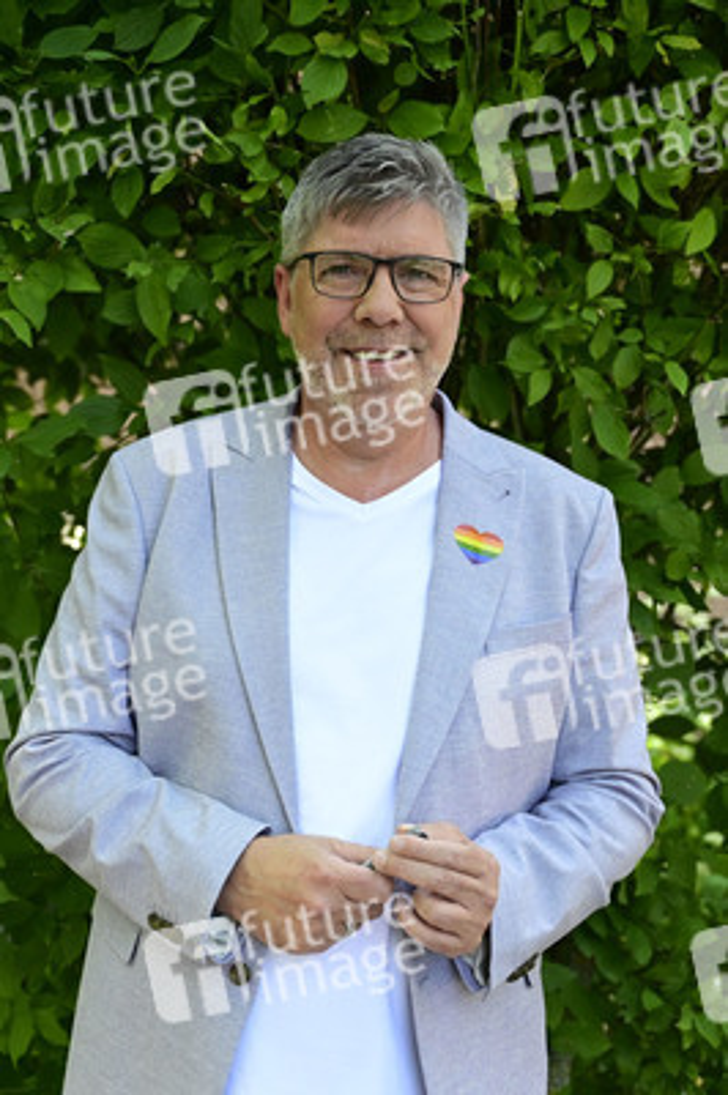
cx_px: 364
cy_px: 548
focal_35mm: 37
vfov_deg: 51.9
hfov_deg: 35.9
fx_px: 1124
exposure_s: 1/8000
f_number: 2.8
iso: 4000
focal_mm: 37
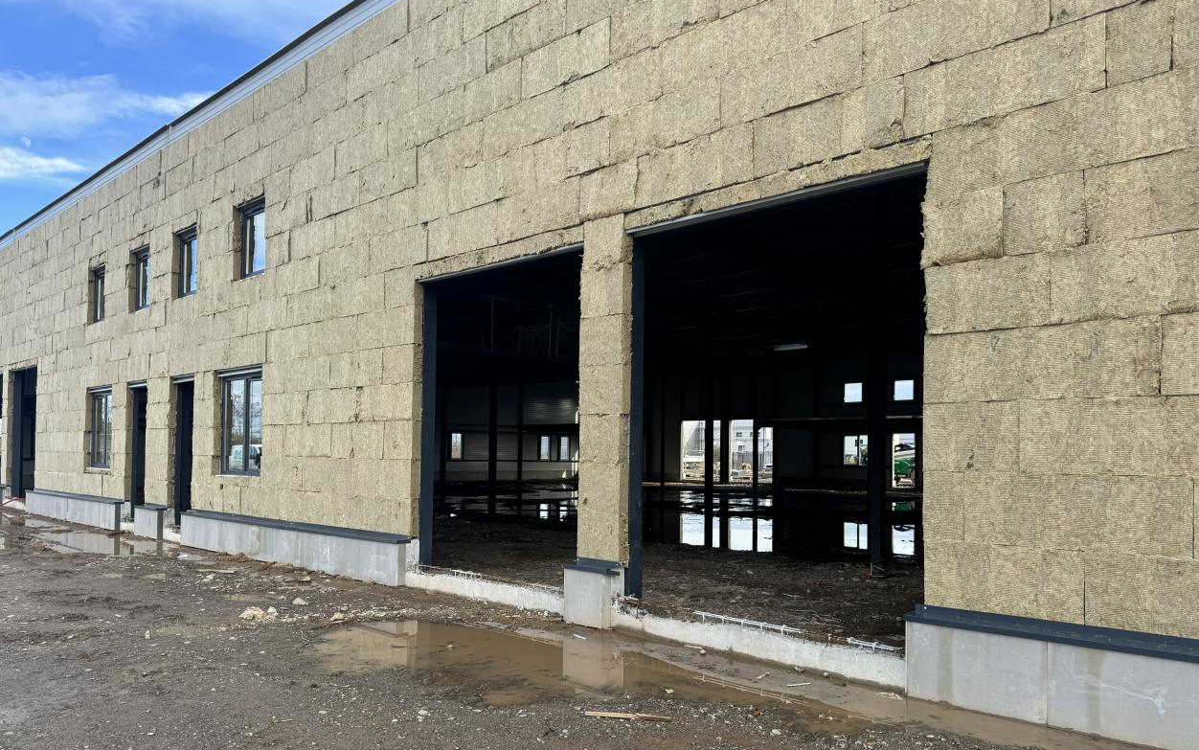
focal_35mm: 26
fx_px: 850
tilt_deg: +0.6
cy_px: 440
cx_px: 598
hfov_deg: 70.4
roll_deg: +0.1
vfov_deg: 47.4
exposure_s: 1/1094
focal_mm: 6.86
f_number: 1.78
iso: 80
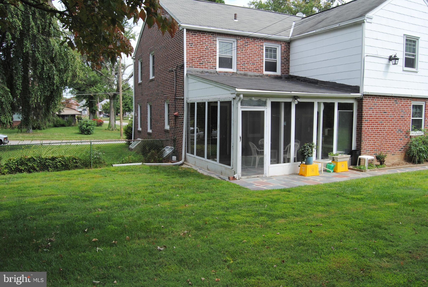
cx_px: 214
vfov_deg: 48.1
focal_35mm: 27
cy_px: 144
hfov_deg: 67.3
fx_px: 322
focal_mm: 18
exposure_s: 1/200
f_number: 7.1
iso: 100
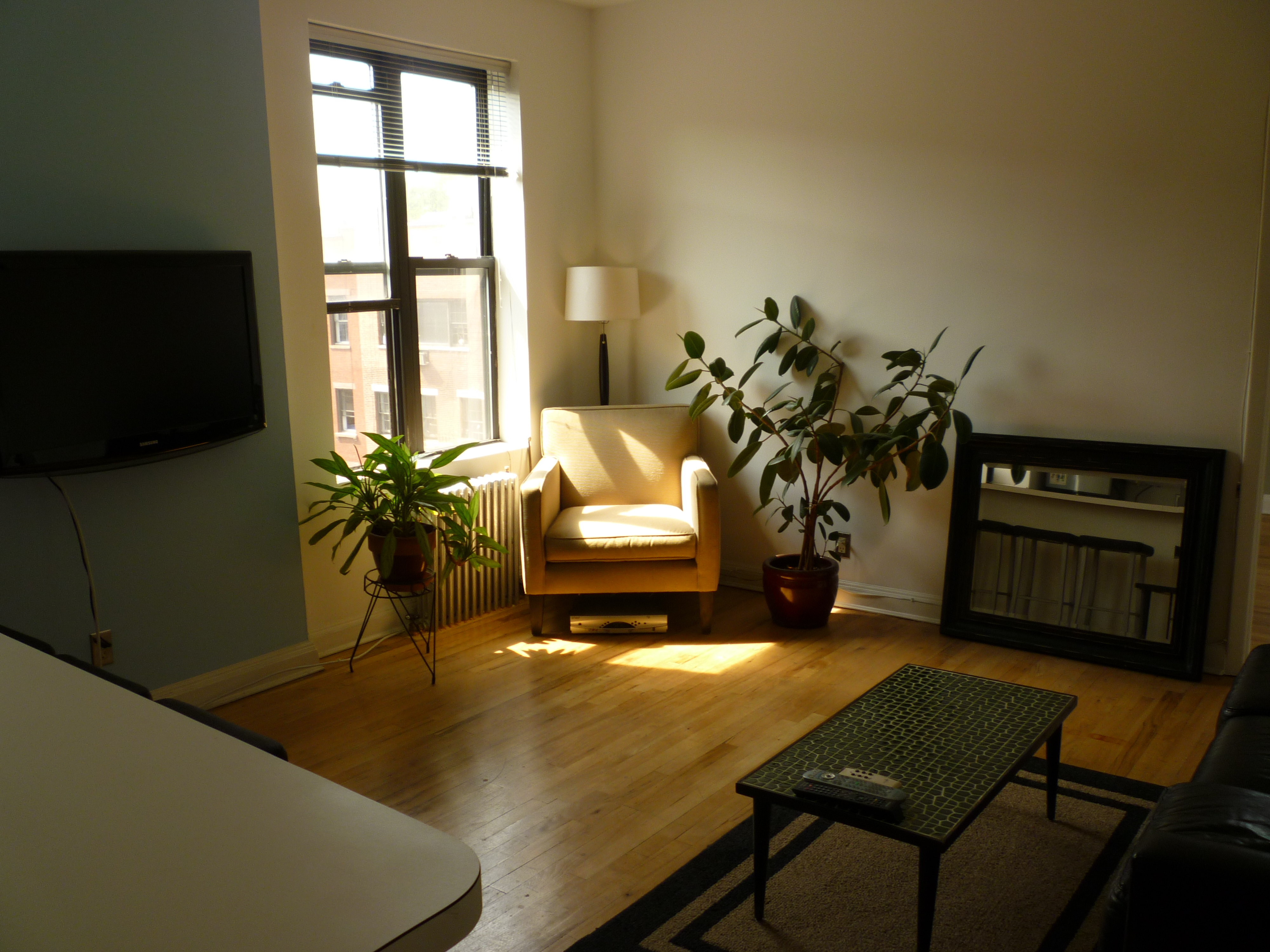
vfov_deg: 48.2
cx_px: 635
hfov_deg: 61.7
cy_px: 476
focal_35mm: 29
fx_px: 1064
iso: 80
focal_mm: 5.2
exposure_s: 1/60
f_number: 3.3
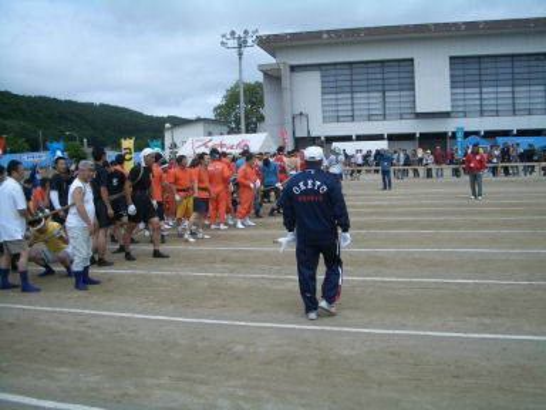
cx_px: 273
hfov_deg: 52.6
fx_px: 552
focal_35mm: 35
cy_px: 205
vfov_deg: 40.7
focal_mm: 5.8
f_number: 4.3
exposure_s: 1/800
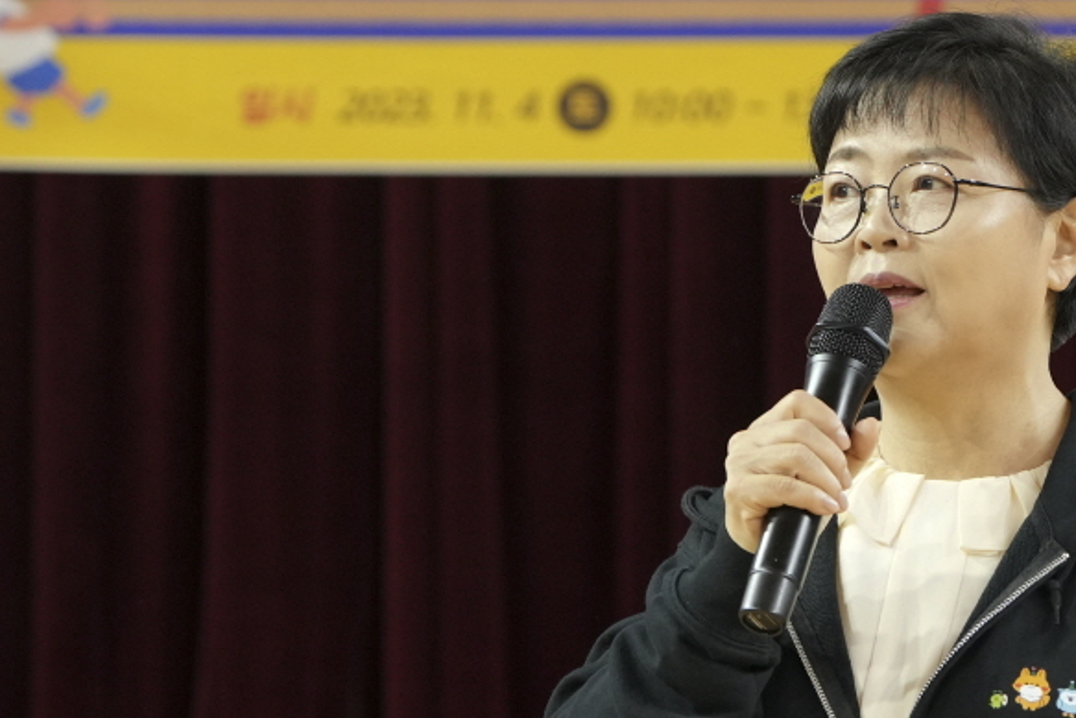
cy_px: 500
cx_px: 938
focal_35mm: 216
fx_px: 6457
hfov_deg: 9.5
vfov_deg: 6.4
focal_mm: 70
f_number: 4
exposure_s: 1/160
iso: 2000
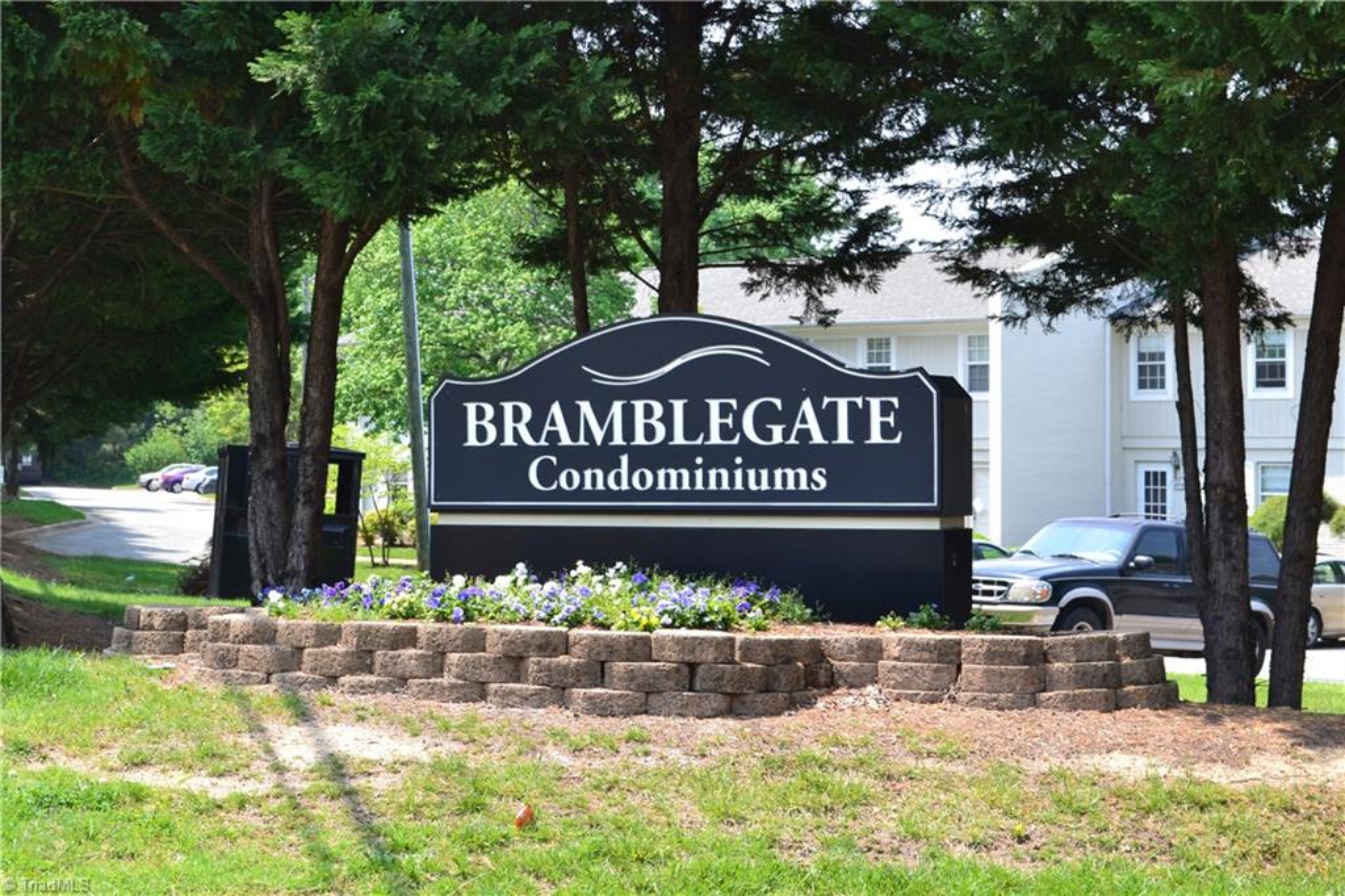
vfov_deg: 16.5
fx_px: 3081
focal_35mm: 82
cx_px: 672
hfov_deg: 24.6
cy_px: 448
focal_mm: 55
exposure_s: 1/160
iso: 400
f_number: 10
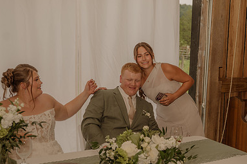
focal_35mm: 58
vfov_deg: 23.3
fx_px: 397
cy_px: 77
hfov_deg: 34.4
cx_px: 151
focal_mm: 37
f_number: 3.2
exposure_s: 1/200
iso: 500
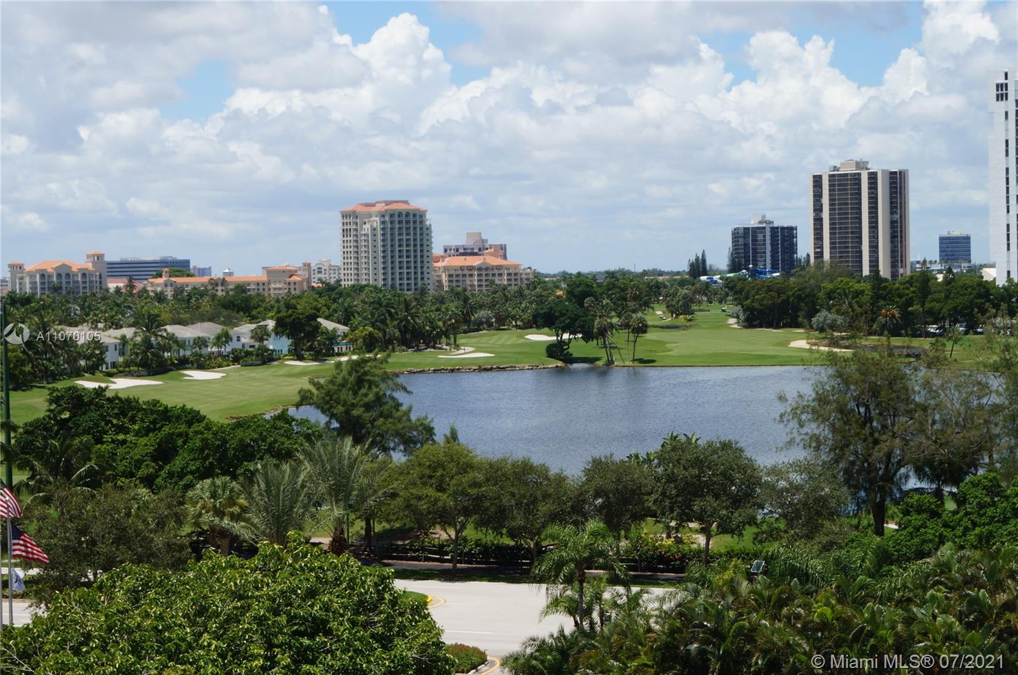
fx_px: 2117
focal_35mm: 75
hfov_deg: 27.0
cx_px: 509
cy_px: 338
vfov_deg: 18.1
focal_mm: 50
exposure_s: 1/100
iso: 100
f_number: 16
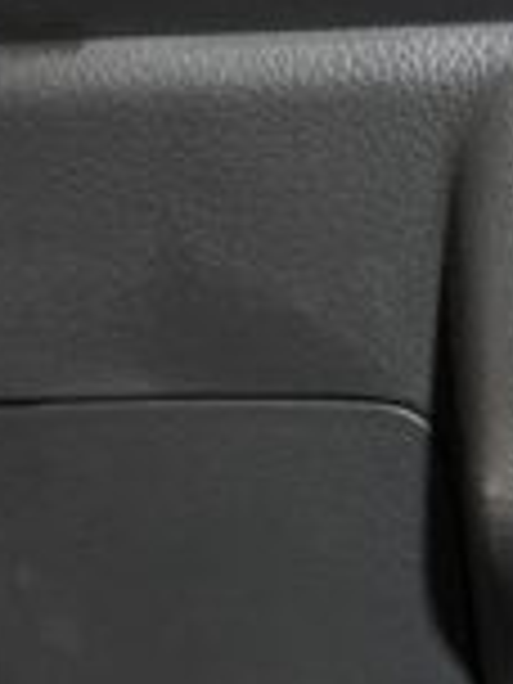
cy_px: 533
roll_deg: +1.5
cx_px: 648
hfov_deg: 22.2
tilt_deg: +0.5
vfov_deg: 31.5
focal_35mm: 60
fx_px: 1186
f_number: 1.6
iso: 500
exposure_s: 1/33
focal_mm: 5.96
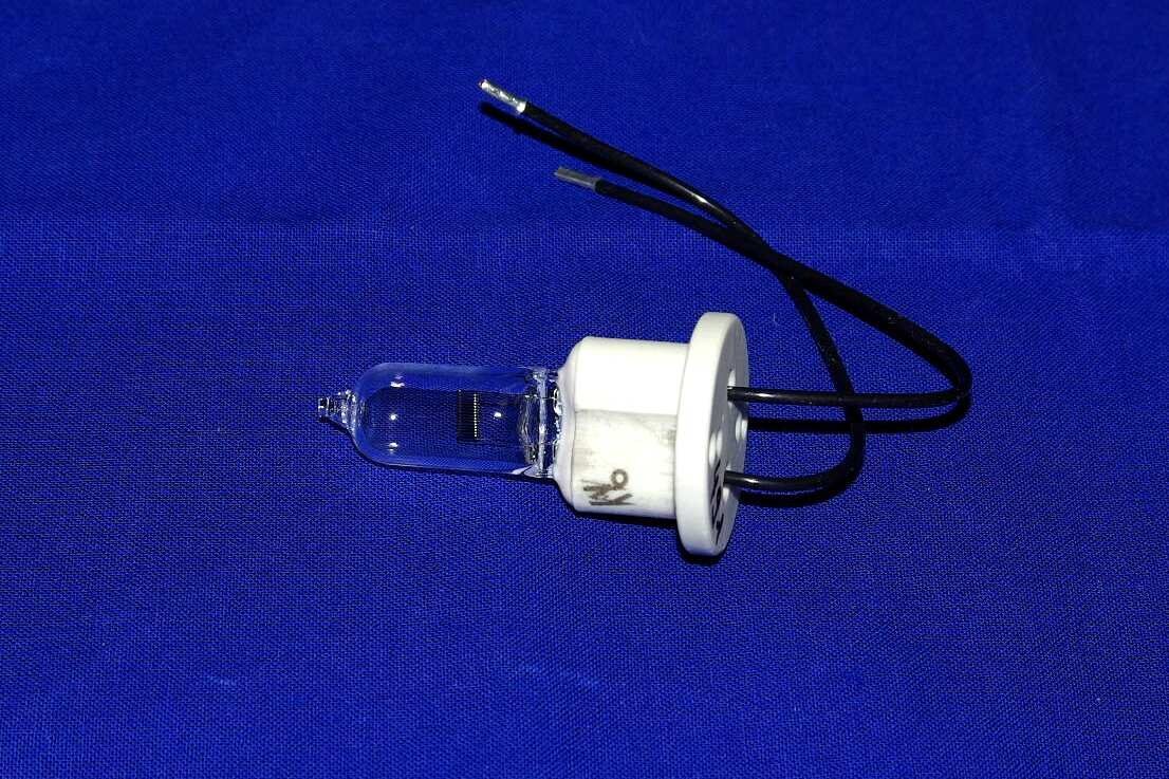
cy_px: 390
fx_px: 2435
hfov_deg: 27.0
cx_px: 584
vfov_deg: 18.2
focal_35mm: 75
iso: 100
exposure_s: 1/180
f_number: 8
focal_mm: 50
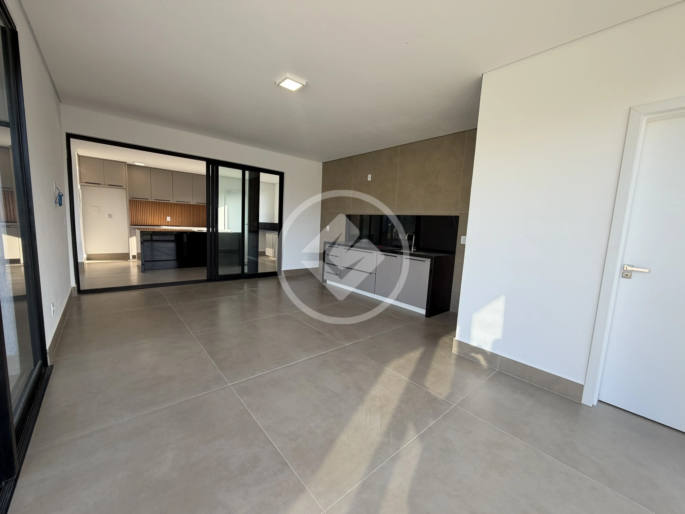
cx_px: 342
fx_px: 277
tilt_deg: -6.8
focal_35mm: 14
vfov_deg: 85.7
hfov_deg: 102.1
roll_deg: -2.0
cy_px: 257
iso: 40
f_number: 2.2
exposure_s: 1/120
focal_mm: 2.22
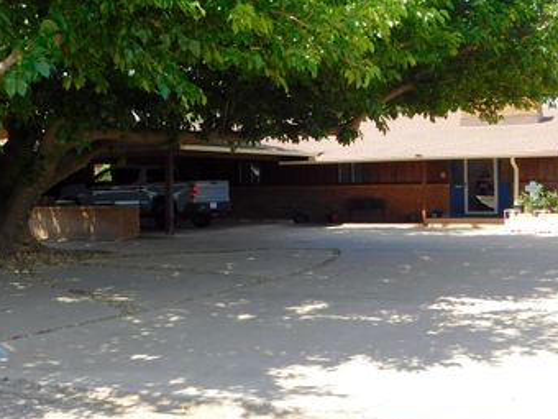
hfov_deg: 35.9
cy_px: 188
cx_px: 354
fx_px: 854
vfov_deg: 27.5
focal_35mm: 53
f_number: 3.5
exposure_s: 1/400
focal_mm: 6.3
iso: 125
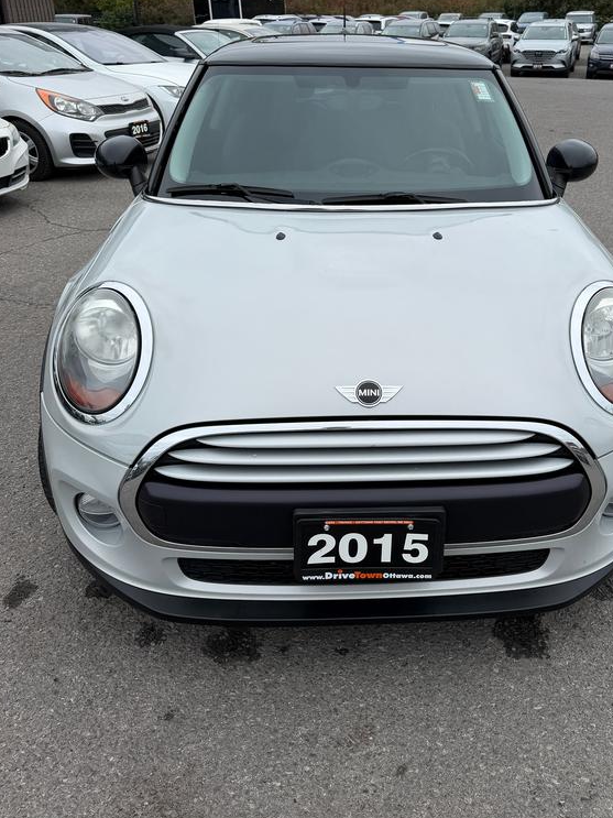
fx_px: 732
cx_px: 371
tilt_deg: -23.9
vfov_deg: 58.2
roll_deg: -0.7
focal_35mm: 31
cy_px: 358
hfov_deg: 45.2
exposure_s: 1/2907
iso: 80
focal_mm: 6.76
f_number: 1.78
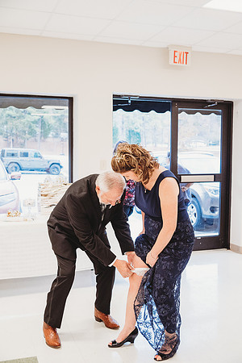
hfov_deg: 35.1
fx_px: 383
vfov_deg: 50.7
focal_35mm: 38
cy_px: 182
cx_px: 121
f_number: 4
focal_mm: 38
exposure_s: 1/200
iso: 2500
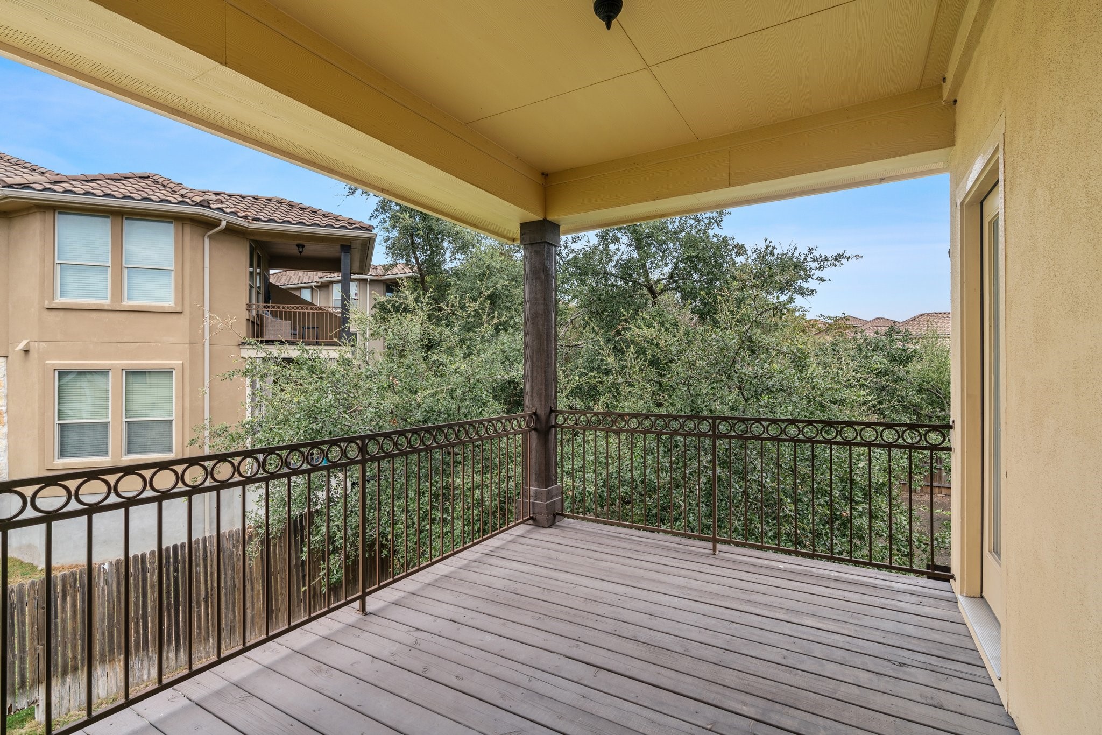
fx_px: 490
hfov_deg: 96.7
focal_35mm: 16
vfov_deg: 73.8
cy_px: 368
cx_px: 551
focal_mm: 16
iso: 200
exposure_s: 1/30
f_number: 8
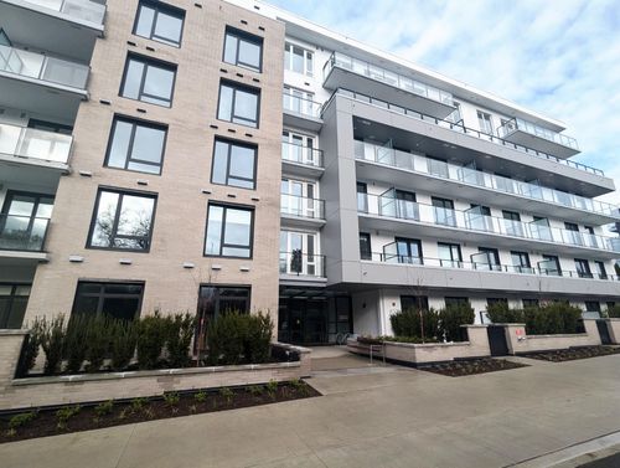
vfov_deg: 78.3
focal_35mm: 16
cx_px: 310
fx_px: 287
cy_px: 234
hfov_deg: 94.4
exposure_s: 1/597
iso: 49
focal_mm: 2.35
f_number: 2.2
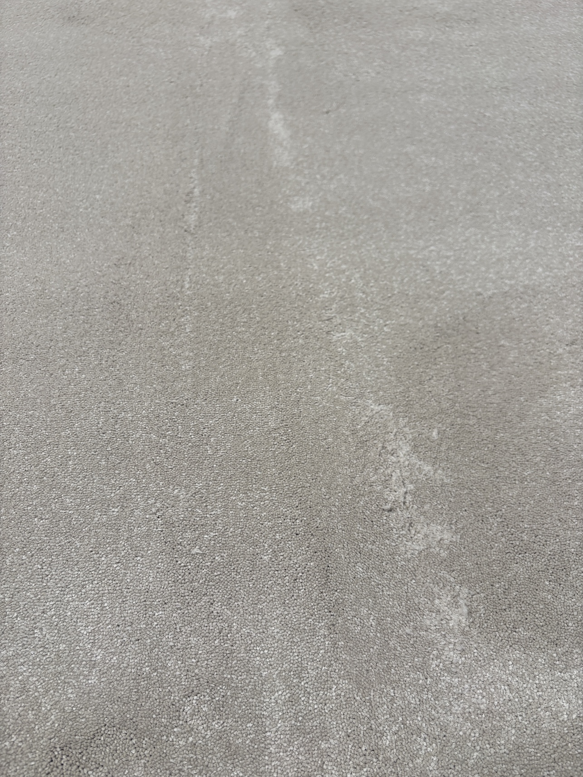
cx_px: 292
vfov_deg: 67.3
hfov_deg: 53.1
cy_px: 388
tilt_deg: -54.9
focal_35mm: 26
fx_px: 584
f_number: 1.6
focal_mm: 5.96
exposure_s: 1/128
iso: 32
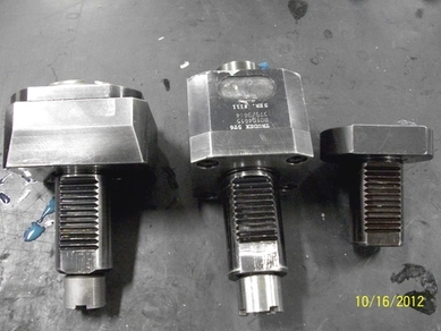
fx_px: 459
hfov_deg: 51.3
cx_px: 220
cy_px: 169
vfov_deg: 39.7
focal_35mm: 36
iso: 800
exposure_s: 1/40
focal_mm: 6.3
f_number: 3.1
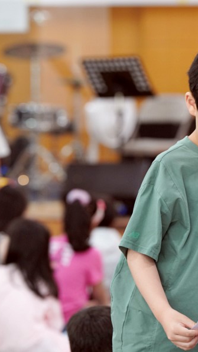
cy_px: 176
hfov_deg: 5.5
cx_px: 210
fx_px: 2055
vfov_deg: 9.8
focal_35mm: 220
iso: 1600
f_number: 4
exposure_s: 1/160
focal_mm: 139
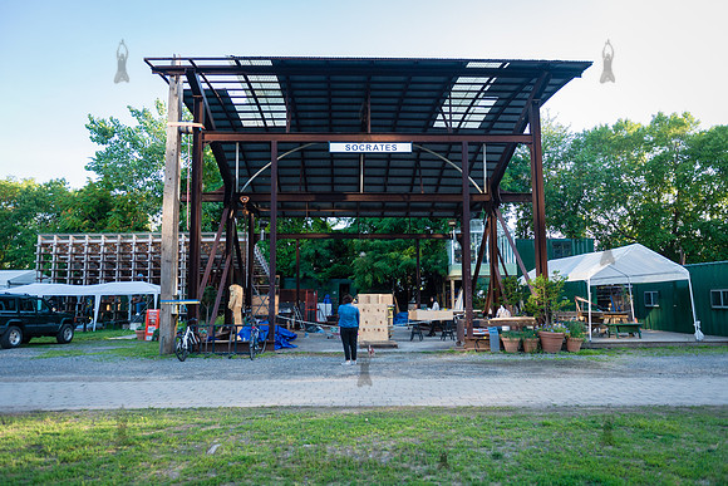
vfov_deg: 53.2
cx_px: 364
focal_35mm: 24
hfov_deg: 73.7
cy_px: 243
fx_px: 485
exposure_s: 1/500
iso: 500
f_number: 3.5
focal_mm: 24
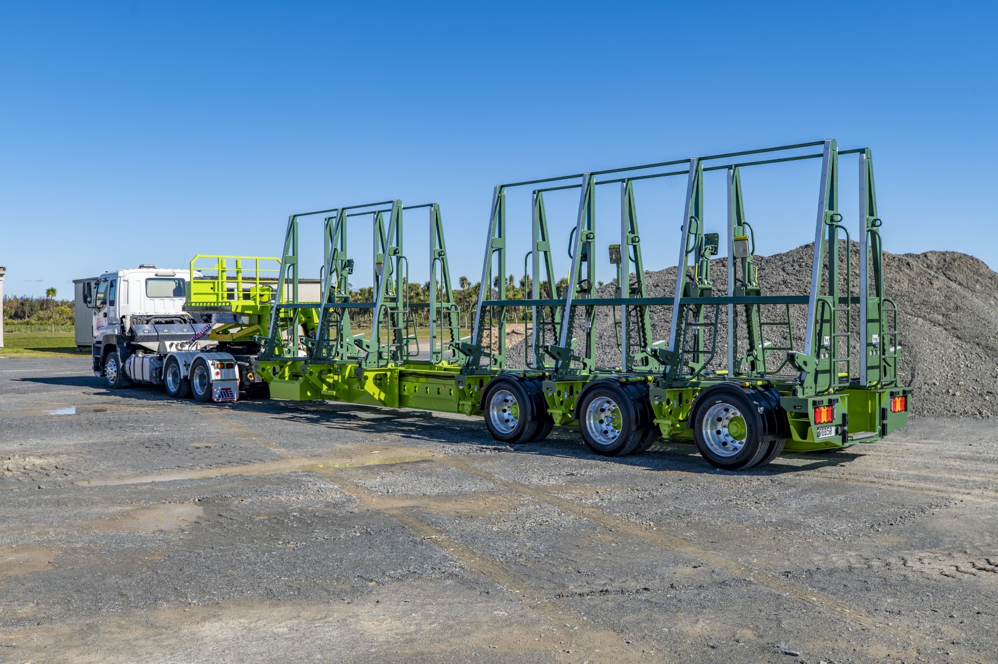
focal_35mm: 35
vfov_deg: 37.8
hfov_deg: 54.5
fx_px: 970
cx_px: 499
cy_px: 332
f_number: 7.1
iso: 100
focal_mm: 35
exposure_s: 1/400
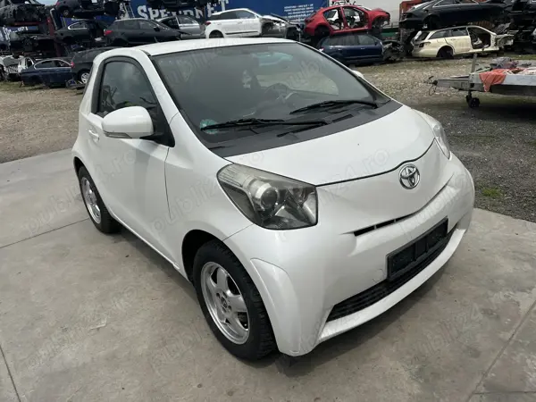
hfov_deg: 71.6
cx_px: 268
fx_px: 372
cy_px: 201
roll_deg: +4.3
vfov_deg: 56.8
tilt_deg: -23.0
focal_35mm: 24
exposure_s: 1/7576
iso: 80
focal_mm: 6.86
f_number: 1.78
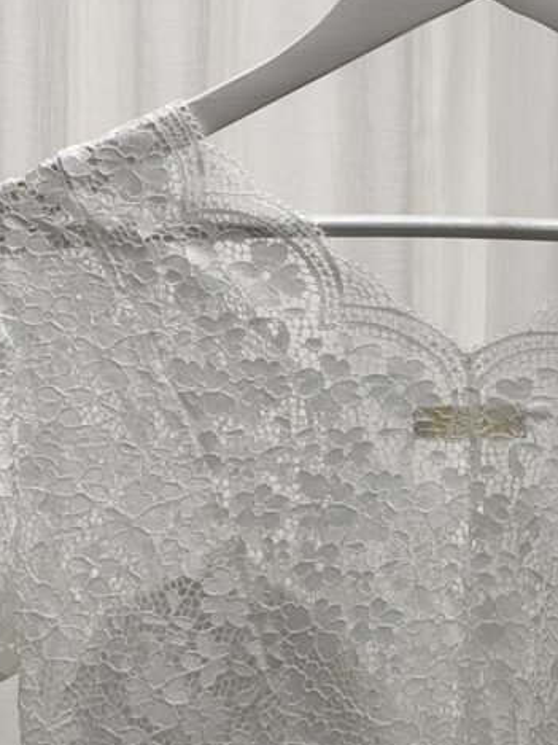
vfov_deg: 12.0
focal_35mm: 164
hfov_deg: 9.0
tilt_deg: -6.3
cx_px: 496
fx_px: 3525
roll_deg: -1.1
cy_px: 476
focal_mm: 6.93
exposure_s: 1/141
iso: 50
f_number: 1.8
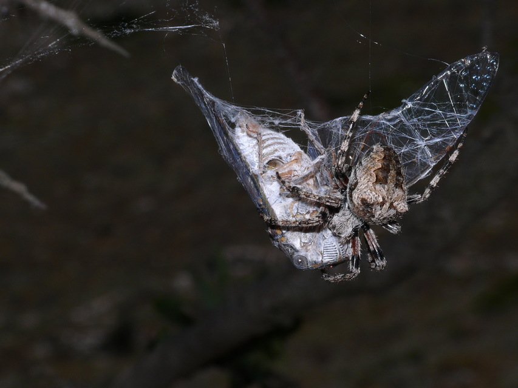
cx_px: 259
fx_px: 1976
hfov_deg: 14.9
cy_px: 194
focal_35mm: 132
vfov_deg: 11.2
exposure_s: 1/640
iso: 100
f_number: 11
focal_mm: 28
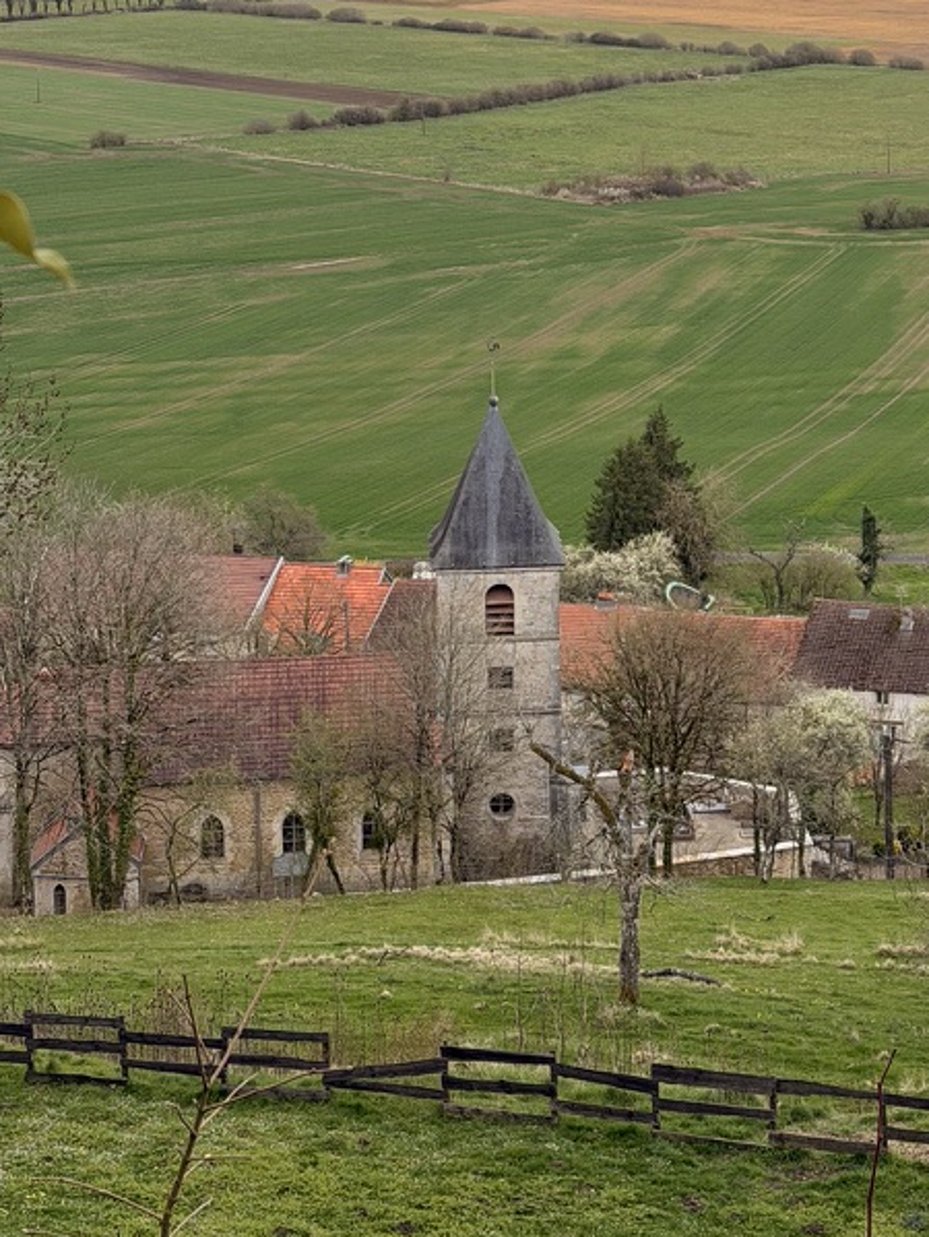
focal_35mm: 82
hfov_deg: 17.9
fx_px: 2931
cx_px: 696
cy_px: 235
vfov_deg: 23.5
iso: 64
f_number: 1.78
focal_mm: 6.76
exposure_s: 1/2865
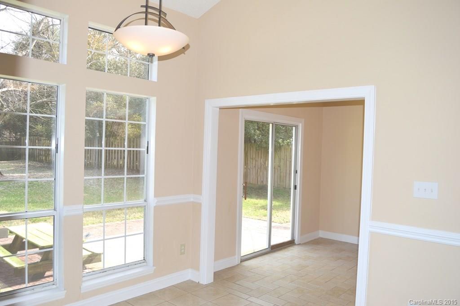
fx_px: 345
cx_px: 230
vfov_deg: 47.9
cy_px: 153
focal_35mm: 27
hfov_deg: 67.4
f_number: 5
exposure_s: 1/200
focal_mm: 18
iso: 100
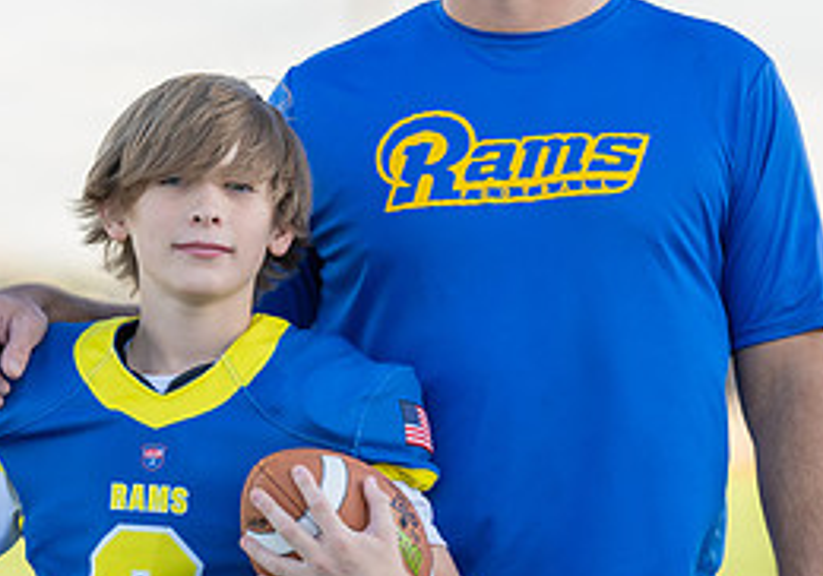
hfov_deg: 6.0
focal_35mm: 336
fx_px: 7801
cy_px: 252
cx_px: 415
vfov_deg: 4.2
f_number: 2.8
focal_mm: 146
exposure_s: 1/320
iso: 100
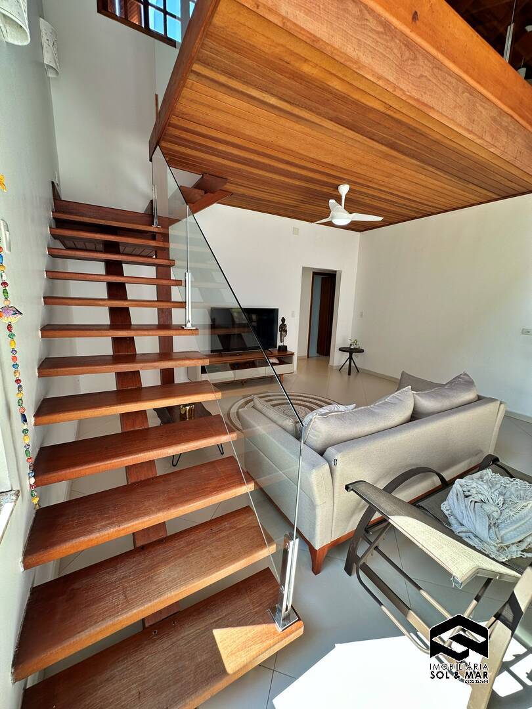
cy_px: 354
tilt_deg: -11.2
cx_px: 266
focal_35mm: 14
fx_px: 287
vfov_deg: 102.1
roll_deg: -2.7
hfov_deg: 85.7
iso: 40
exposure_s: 1/112
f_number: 2.2
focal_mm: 2.22
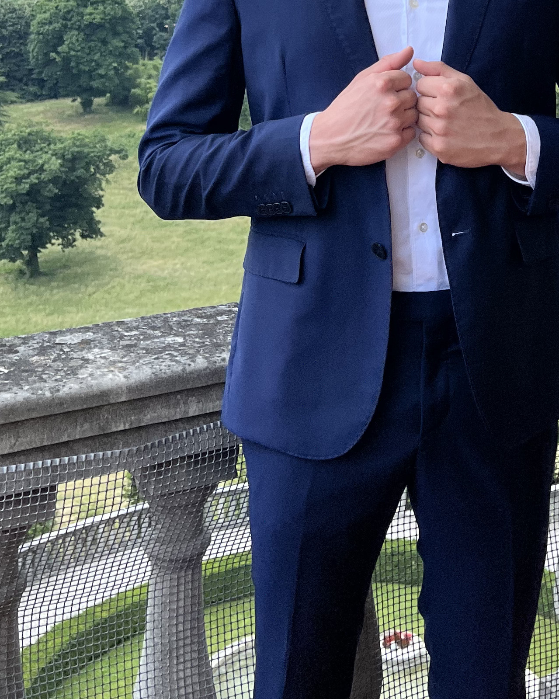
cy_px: -71
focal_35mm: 64
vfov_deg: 27.1
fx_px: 1324
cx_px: 458
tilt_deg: -1.6
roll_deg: -3.2
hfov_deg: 23.4
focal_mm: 5.1
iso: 50
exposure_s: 1/2899
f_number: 1.6
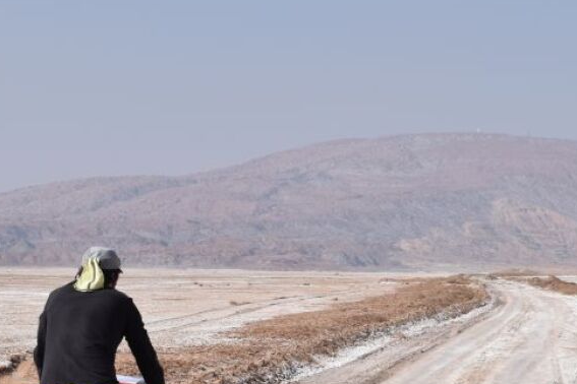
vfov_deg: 12.6
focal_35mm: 108
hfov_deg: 18.9
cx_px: 388
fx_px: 1731
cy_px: 329
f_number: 11
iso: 200
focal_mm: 34
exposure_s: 1/400
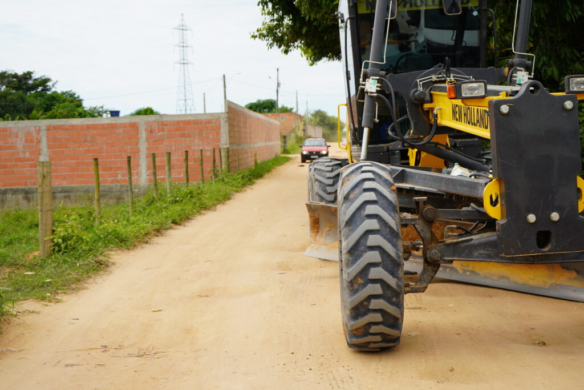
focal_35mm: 56
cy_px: 195
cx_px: 292
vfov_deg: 24.2
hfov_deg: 35.6
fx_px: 909
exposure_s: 1/400
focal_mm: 56
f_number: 5.6
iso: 100
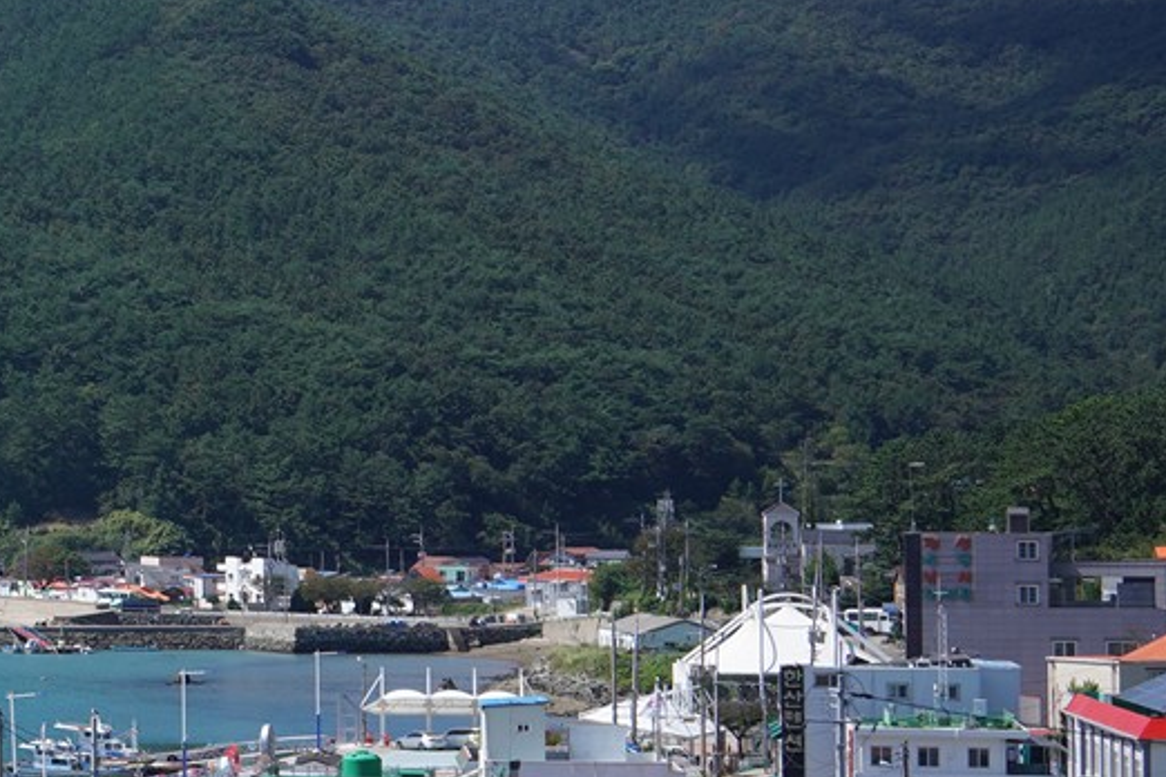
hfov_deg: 13.8
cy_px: 286
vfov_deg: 10.2
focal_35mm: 134
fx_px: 4340
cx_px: -871
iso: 100
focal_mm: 35
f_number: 11
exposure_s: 1/125
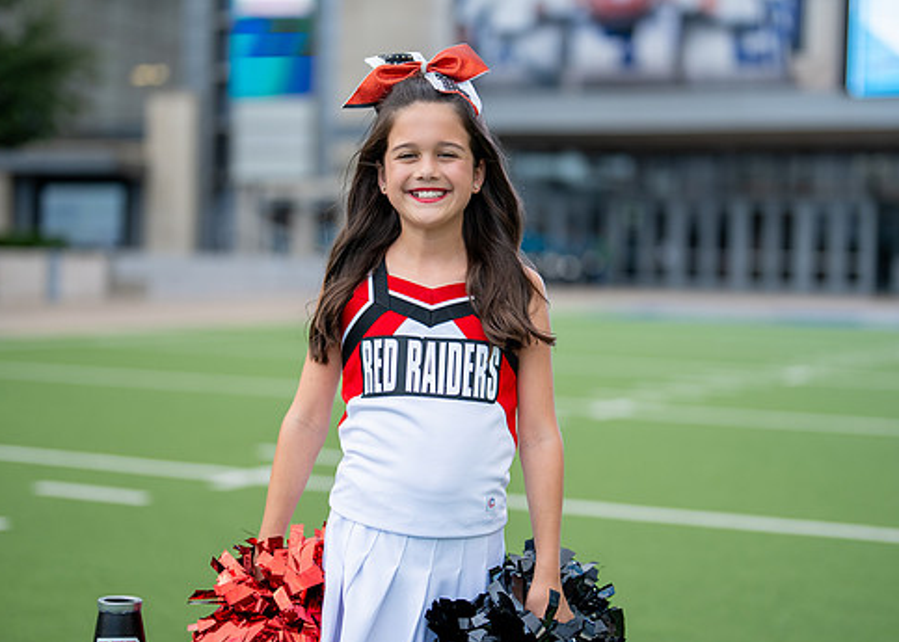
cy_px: 329
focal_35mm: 71
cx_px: 459
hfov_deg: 27.9
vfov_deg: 20.1
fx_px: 1813
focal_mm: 50
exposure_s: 1/1250
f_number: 1.2
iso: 160
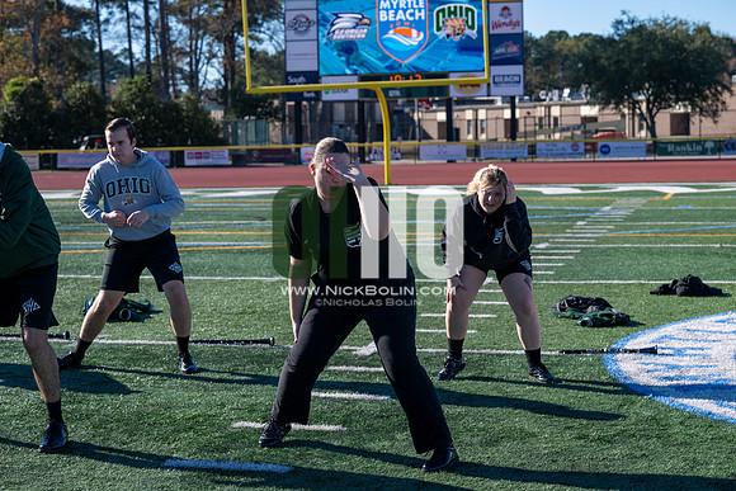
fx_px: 1431
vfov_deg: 19.5
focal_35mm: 70
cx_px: 368
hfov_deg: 28.8
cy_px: 246
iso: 250
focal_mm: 70
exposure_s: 1/2000
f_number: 5
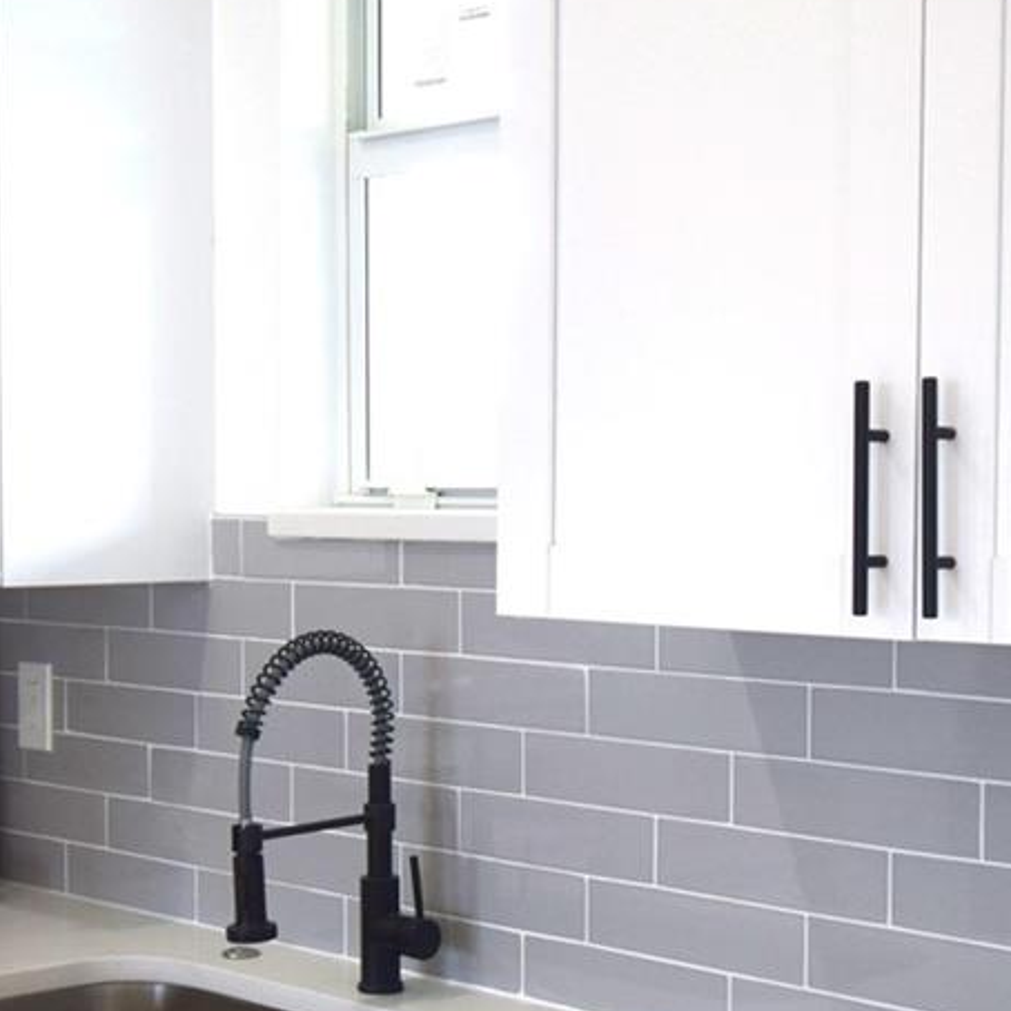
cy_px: 622
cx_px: 601
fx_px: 2082
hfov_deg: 27.2
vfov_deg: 27.2
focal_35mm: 63
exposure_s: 1/60
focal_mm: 14
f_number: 5
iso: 200
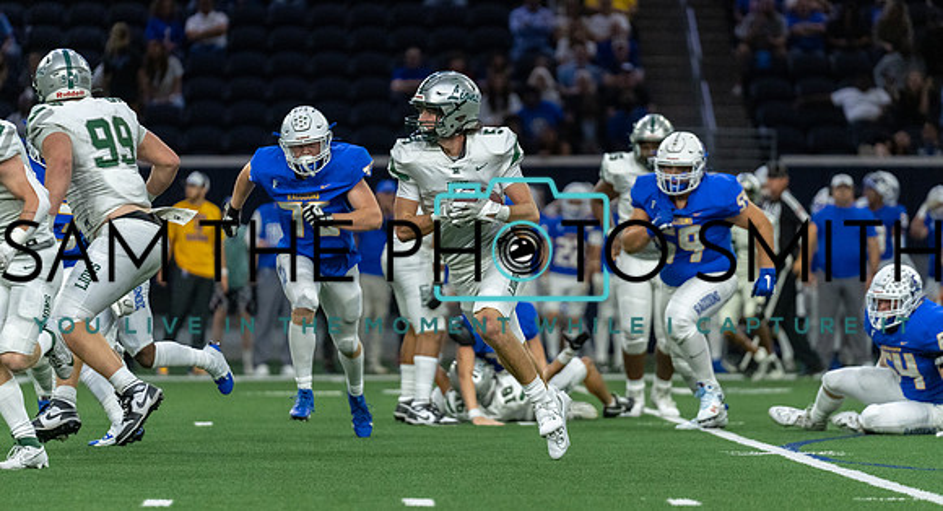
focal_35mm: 234
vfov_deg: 5.1
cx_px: 481
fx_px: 5788
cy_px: 256
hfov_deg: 9.3
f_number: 2.8
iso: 4000
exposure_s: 1/1250
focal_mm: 200
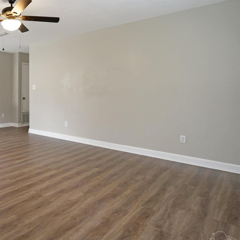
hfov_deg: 52.9
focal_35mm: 26
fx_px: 204
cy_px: 103
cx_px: 21
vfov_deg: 60.7
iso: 2000
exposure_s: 1/160
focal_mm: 16
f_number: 4
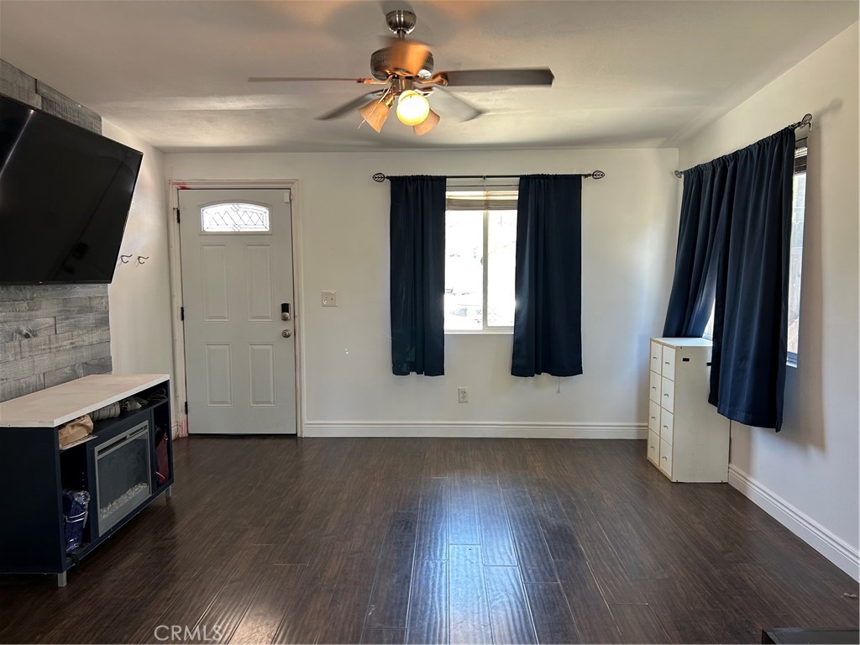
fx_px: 646
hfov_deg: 67.3
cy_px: 322
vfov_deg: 53.1
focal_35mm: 26
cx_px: 430
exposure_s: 1/60
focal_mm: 5.7
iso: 80
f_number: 1.5
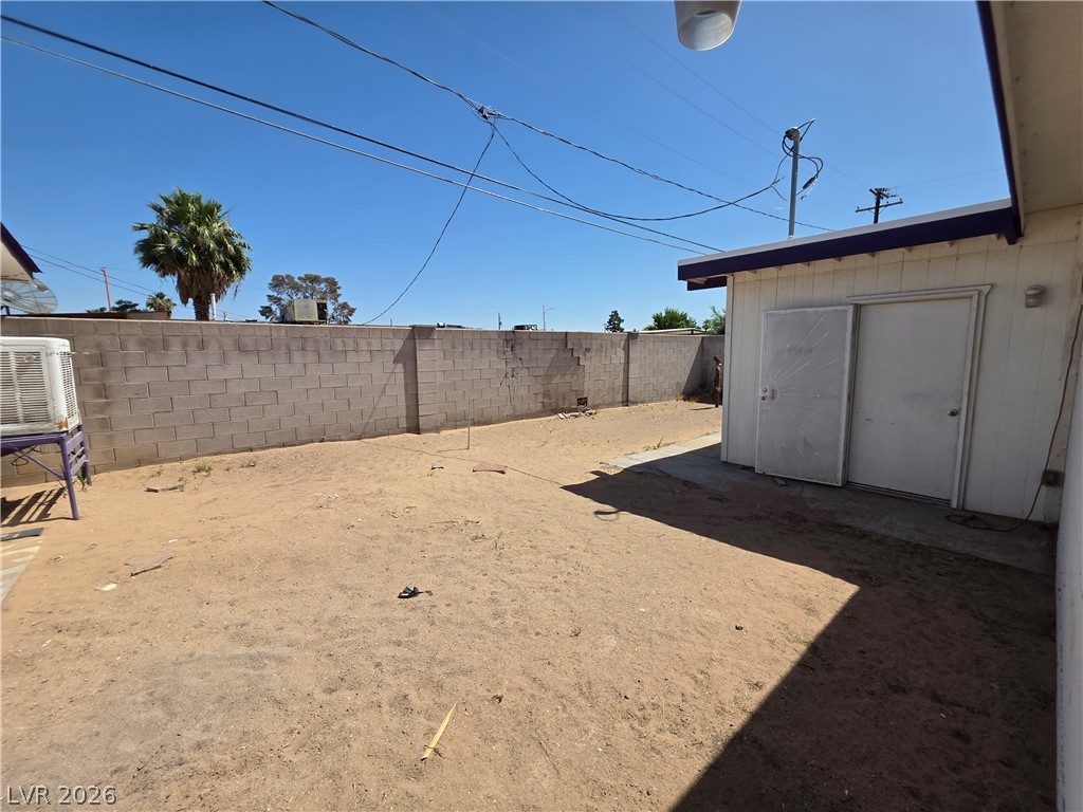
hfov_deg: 106.2
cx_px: 542
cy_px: 406
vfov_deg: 89.9
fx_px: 407
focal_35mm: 13
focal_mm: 2.2
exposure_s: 1/2961
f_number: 1.9
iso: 40
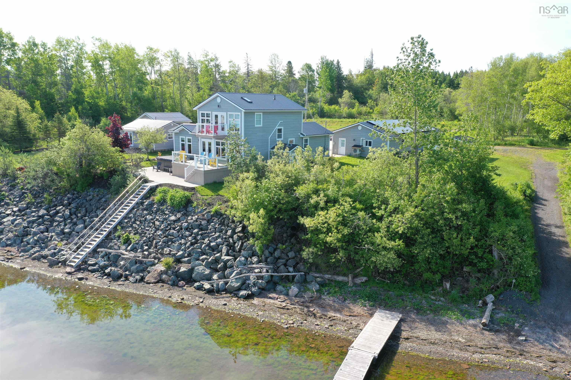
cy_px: 190
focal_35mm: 28
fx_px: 444
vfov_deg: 46.4
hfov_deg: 65.5
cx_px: 286
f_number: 5
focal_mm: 10.26
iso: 100
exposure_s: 1/200
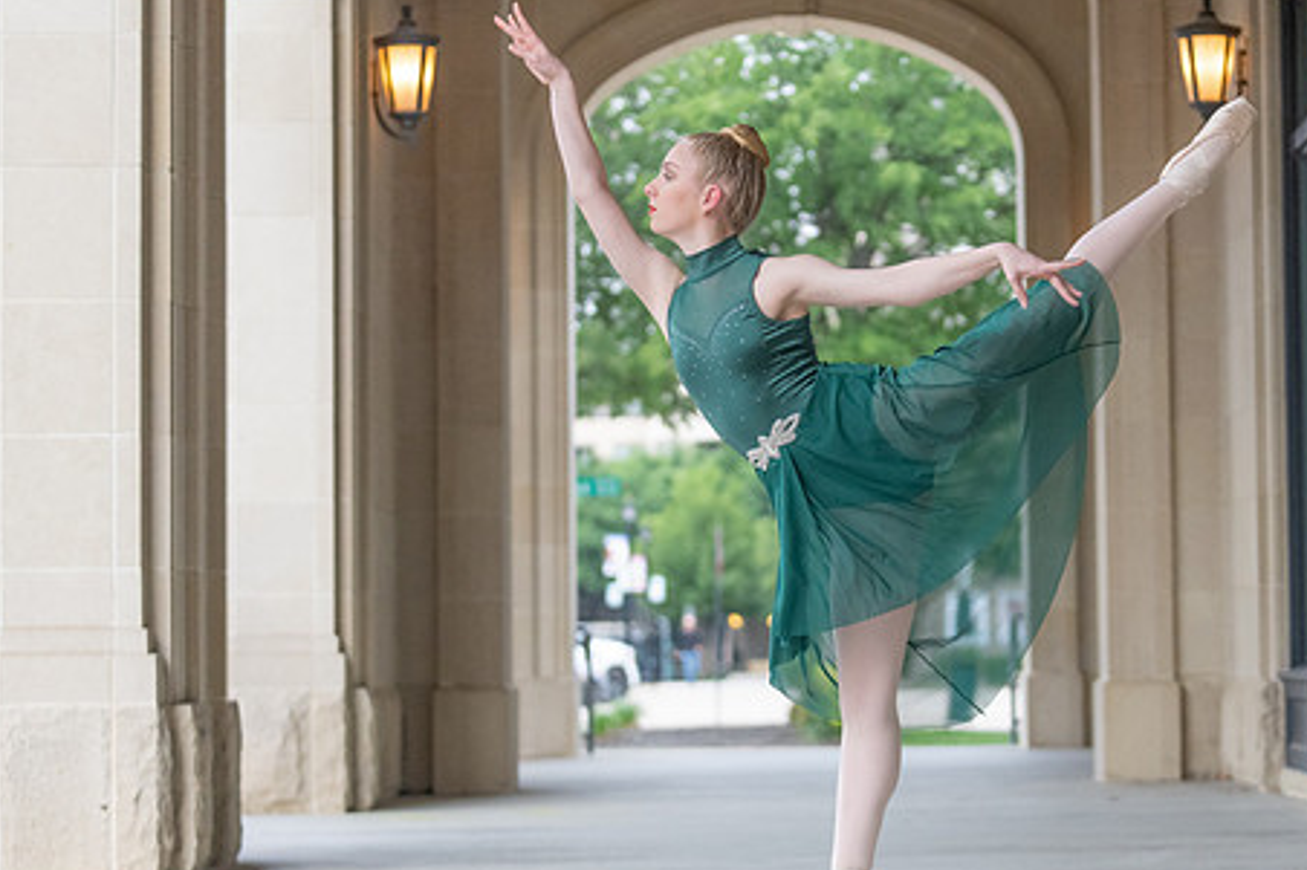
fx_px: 3484
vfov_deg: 14.2
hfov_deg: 21.2
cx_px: 804
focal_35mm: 96
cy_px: 460
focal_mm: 70
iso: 2500
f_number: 2.8
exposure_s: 1/1250
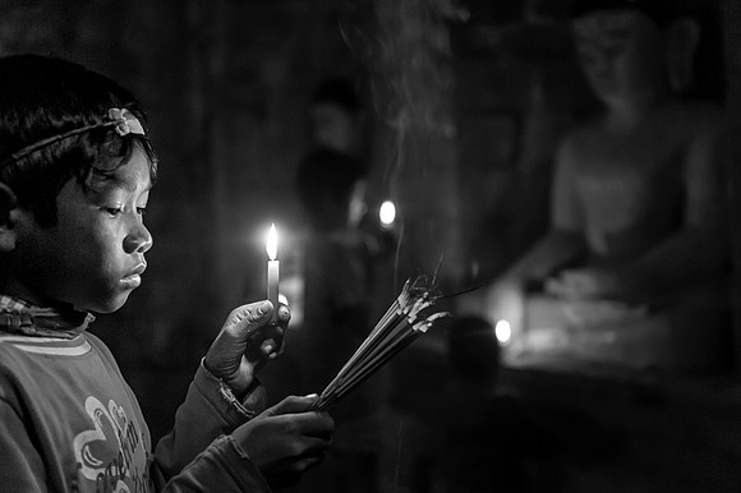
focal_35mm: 48
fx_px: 987
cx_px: 370
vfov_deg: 28.0
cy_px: 246
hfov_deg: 41.1
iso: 3200
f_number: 2.8
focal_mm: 48
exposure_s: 1/30
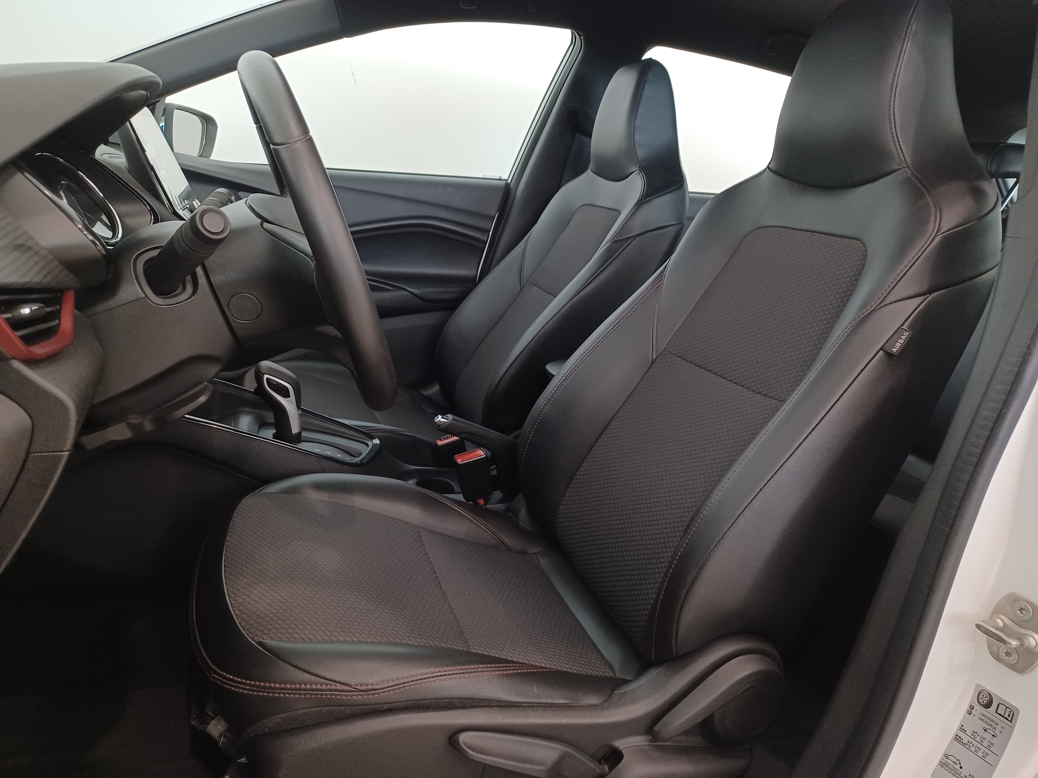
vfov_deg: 54.9
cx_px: 519
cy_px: 389
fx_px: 750
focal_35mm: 25
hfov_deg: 69.4
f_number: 1.8
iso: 320
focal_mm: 4.6
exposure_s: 1/40
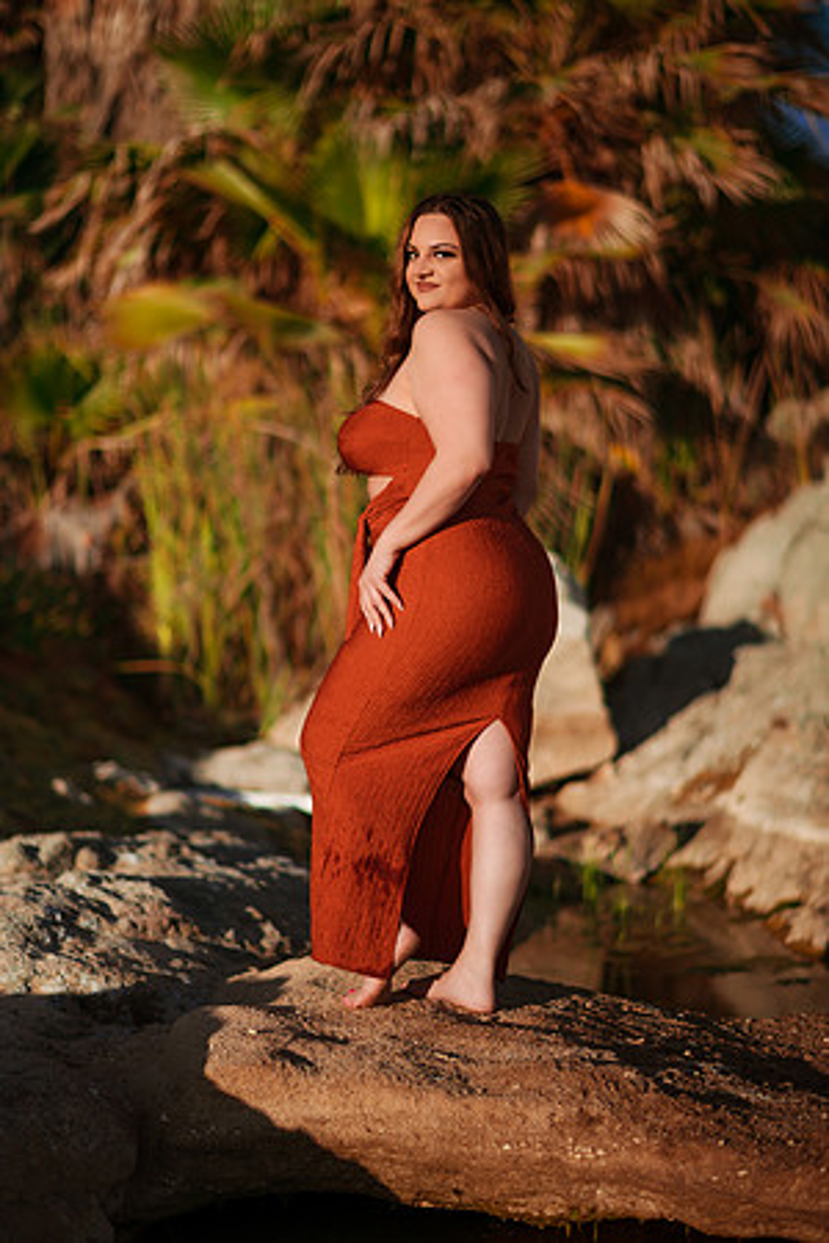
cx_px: 414
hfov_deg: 23.4
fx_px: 2003
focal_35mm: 58
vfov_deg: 34.5
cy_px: 622
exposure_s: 1/8000
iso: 100
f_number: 1.4
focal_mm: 58
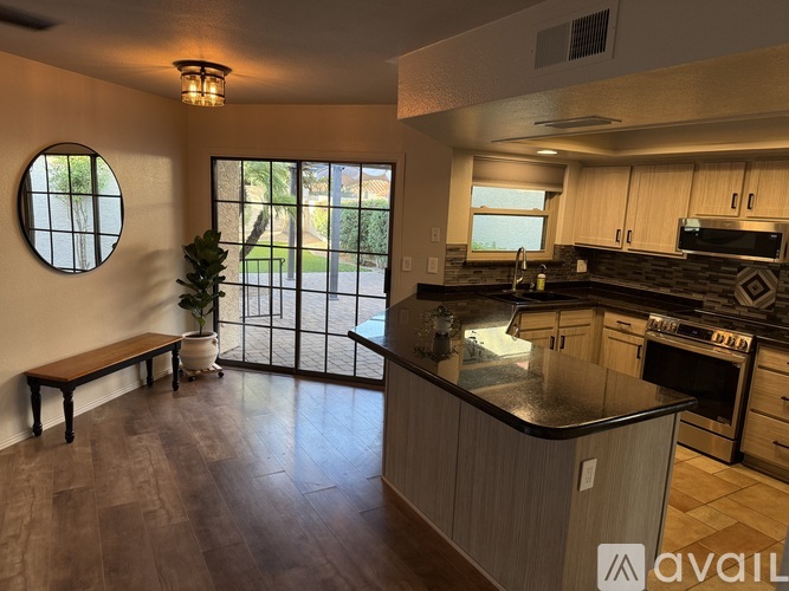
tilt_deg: -8.6
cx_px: 394
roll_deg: -2.6
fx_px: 547
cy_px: 296
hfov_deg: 71.6
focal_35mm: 24
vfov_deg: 56.8
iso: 200
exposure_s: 1/120
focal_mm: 6.76
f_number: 1.78
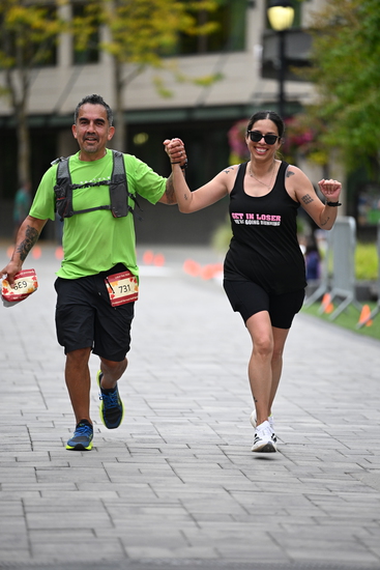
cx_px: 190
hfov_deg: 6.9
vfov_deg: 10.3
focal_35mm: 200
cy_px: 285
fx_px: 3164
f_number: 2.8
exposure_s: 1/5000
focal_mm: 200
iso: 1600
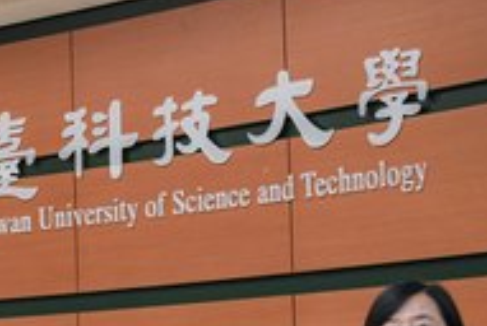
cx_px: -194
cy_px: 238
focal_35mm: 161
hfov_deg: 12.3
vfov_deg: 8.5
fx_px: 2181
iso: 1600
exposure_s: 1/250
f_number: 3.2
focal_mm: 44
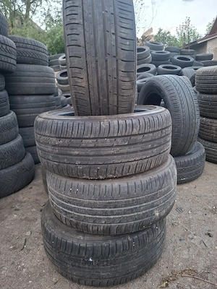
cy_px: 144
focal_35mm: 23
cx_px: 108
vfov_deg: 73.9
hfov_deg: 58.9
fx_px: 192
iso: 200
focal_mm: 5.54
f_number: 1.8
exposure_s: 1/50
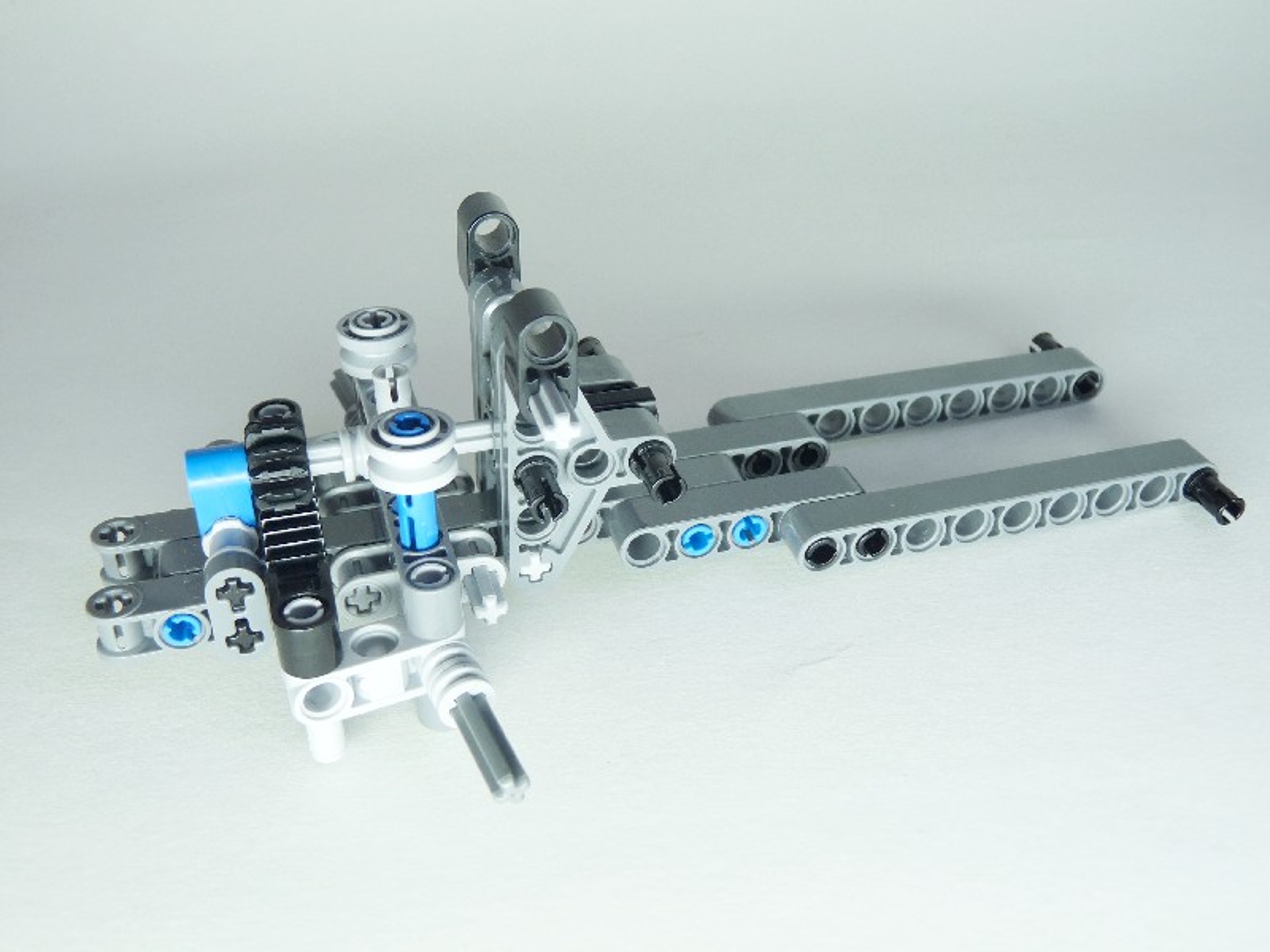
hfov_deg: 52.6
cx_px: 635
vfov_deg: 40.7
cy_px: 476
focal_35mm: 35
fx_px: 1284
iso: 100
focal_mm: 6.2
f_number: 3
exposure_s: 1/30
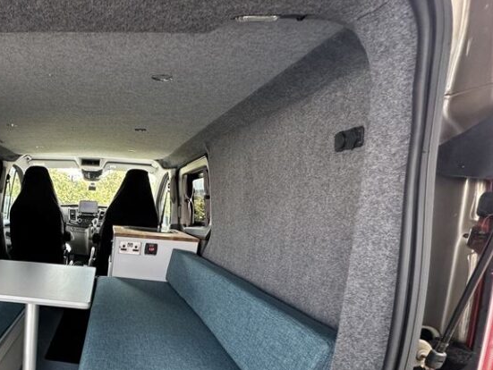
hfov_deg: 57.7
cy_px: 297
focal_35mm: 26
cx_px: 49
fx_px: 371
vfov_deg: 49.9
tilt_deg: -14.8
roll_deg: -1.0
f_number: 2.2
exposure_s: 1/99
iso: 125
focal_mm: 2.22
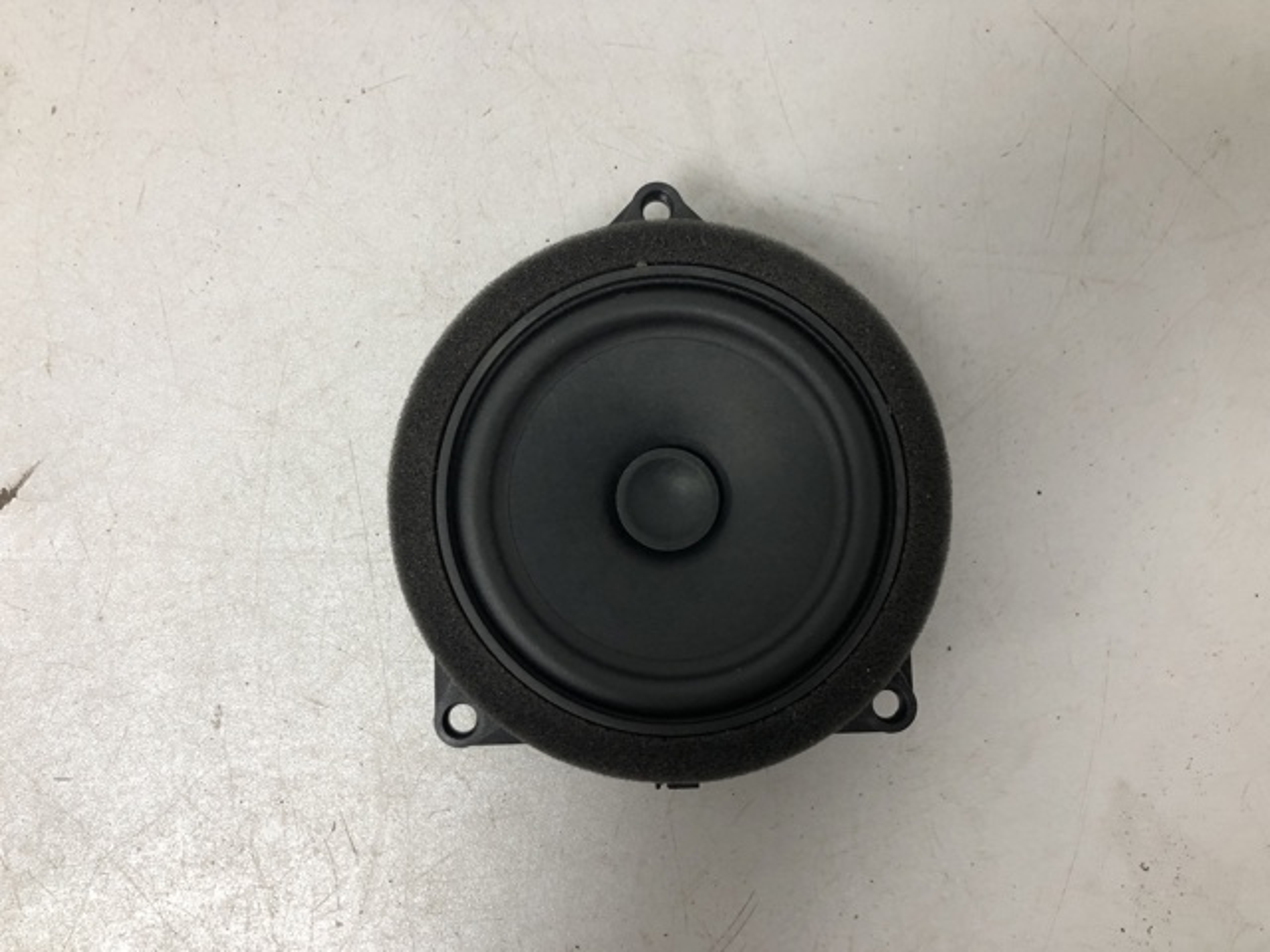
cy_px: 476
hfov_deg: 63.4
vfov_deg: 49.7
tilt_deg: -87.6
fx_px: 1027
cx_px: 635
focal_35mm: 28
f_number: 1.8
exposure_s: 1/25
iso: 40
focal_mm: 4
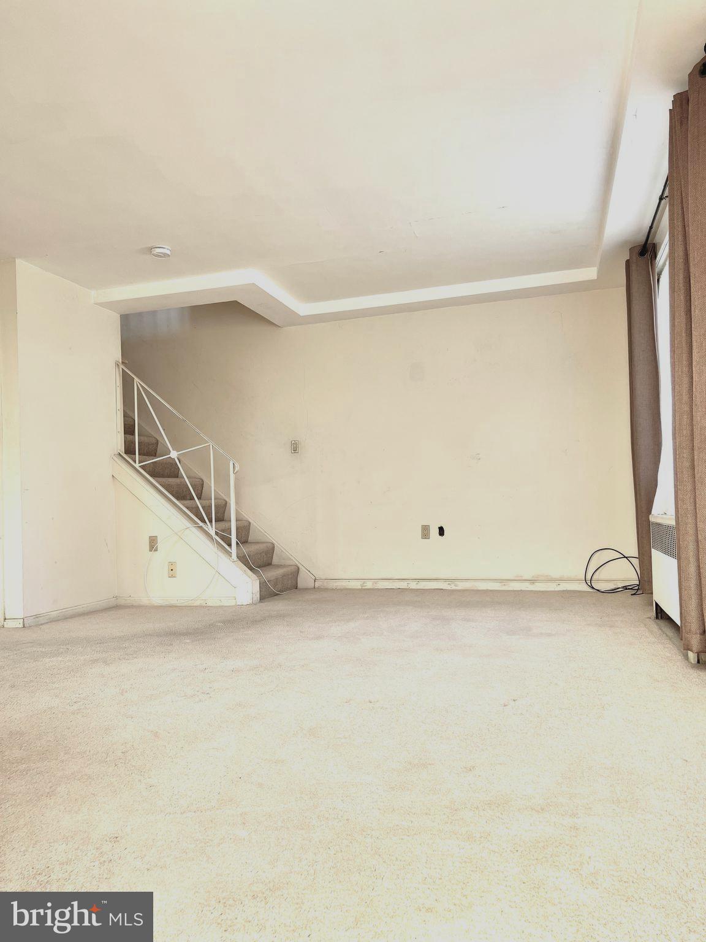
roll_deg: +2.0
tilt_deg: +3.3
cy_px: 471
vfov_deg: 67.3
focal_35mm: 26
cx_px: 353
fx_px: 707
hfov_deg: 53.1
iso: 50
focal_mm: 5.7
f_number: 1.5
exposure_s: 1/121
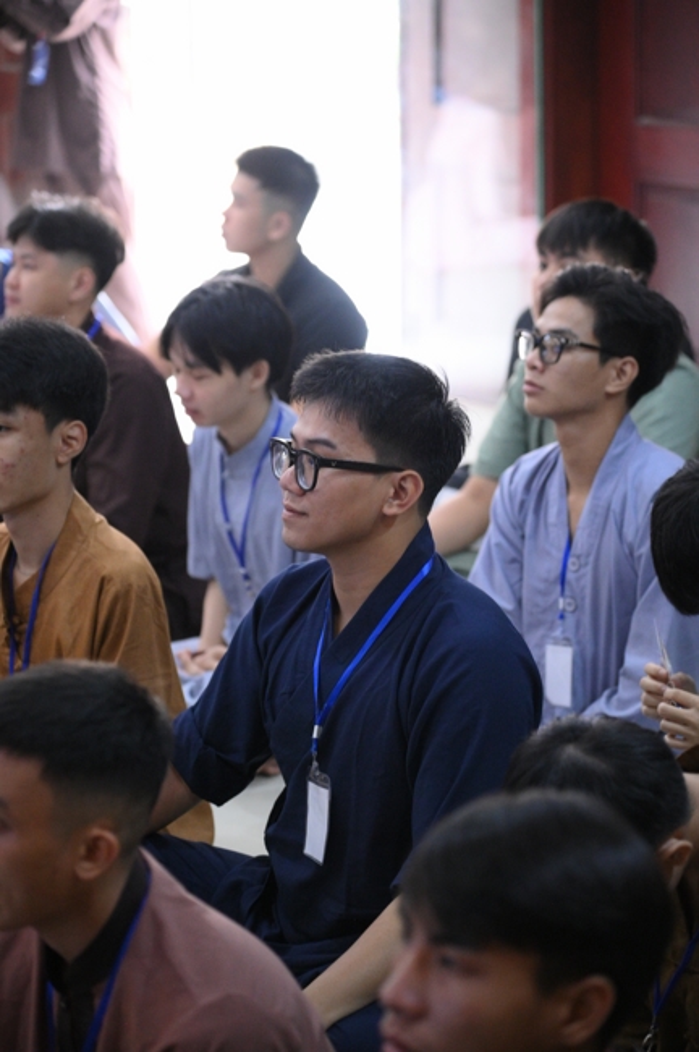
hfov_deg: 11.4
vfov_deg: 17.1
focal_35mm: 120
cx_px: 350
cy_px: 526
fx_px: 3502
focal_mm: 120
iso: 8000
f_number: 4
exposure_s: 1/100
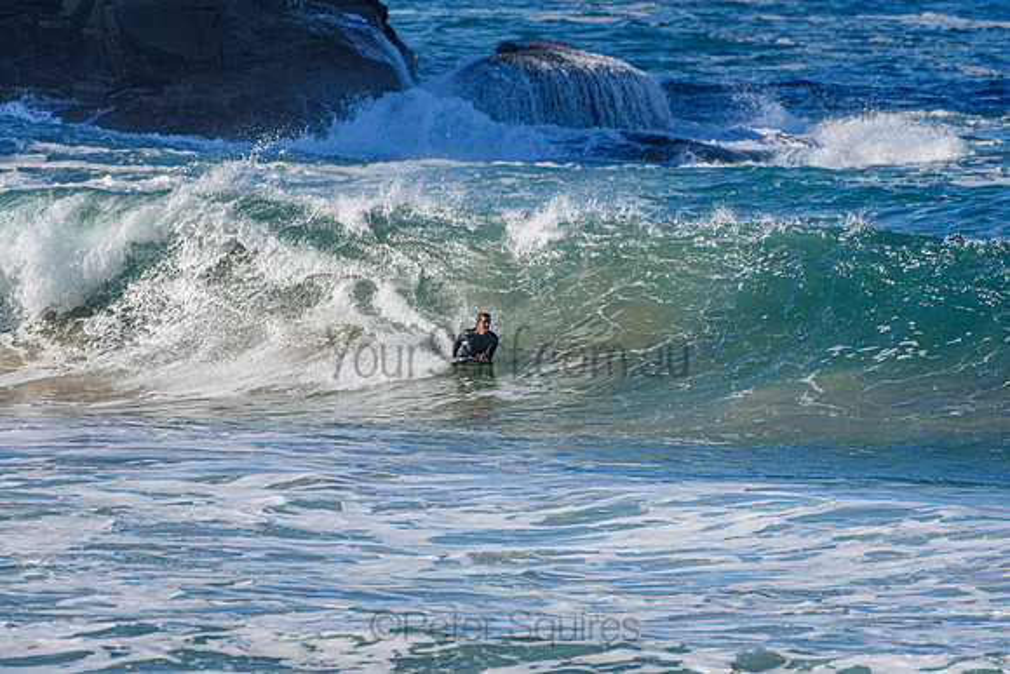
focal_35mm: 750
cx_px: 505
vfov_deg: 1.8
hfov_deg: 2.7
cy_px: 337
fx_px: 21046
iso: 360
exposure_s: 1/2000
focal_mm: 500
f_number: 5.6
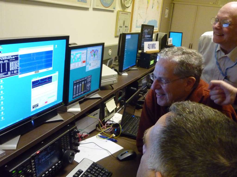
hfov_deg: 55.4
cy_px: 88
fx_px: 226
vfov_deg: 42.9
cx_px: 118
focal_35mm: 33
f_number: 2.8
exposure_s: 1/25
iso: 800
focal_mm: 5.5
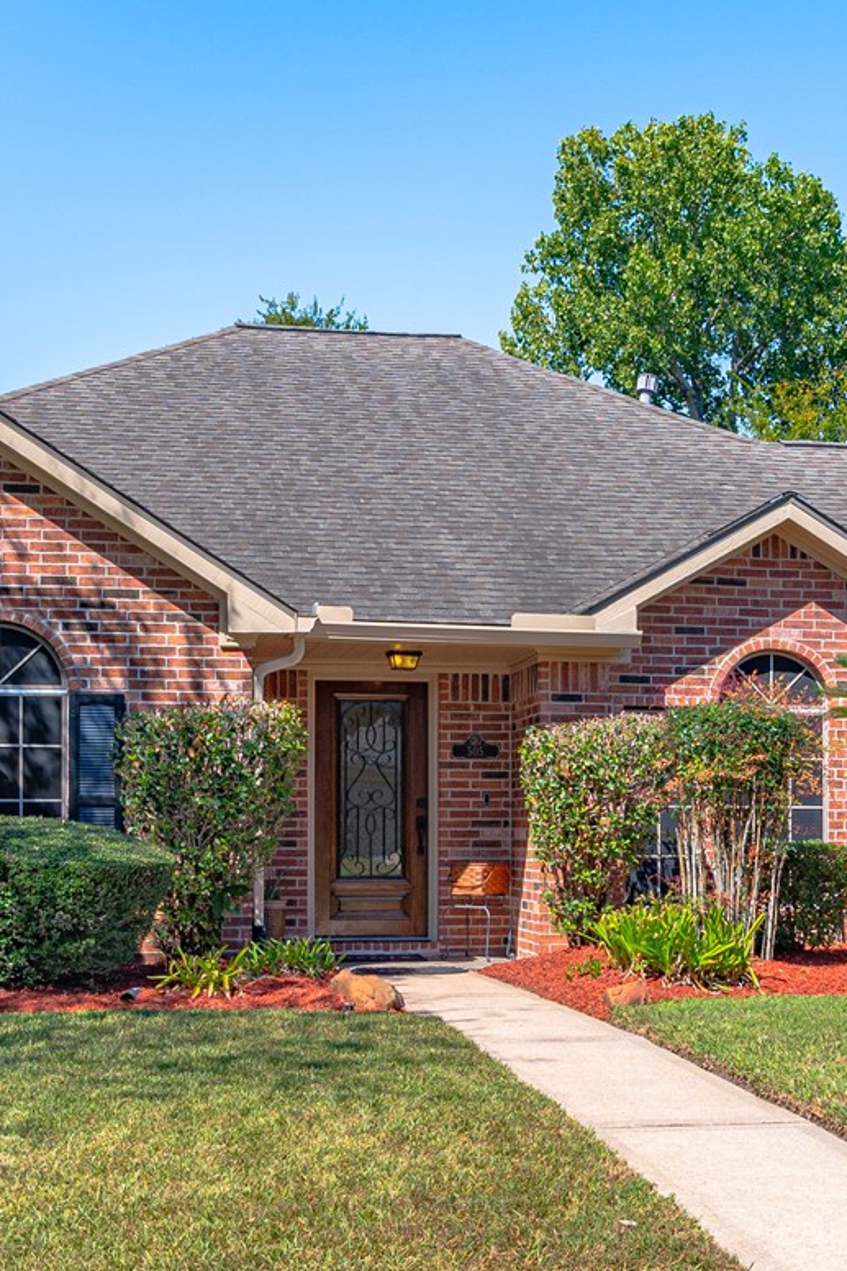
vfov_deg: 35.4
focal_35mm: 56
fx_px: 1977
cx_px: 564
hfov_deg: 24.1
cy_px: 824
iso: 125
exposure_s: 1/125
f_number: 13
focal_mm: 20
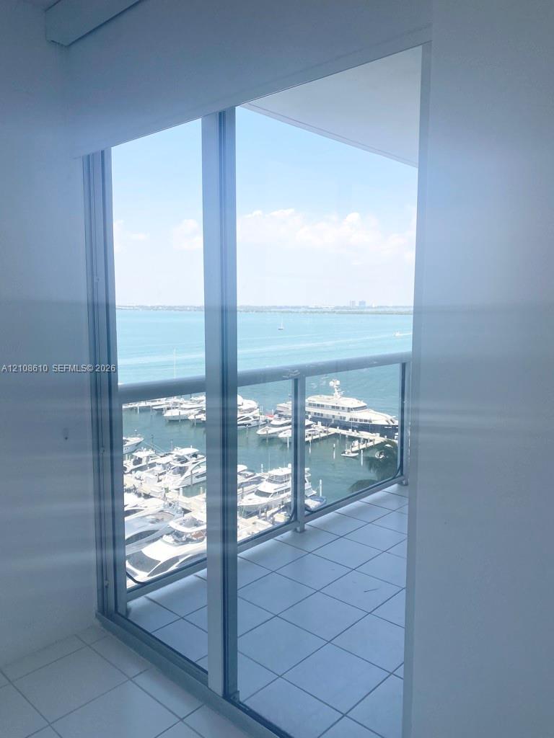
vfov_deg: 67.3
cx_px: 277
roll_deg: +0.5
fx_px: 555
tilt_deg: -4.8
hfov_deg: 53.1
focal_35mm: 26
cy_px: 369
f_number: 1.8
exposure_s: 1/728
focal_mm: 4.25
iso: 32
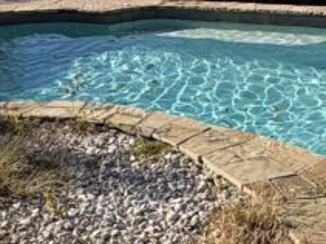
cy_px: 151
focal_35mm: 68
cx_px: 278
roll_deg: +3.2
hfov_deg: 27.8
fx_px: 640
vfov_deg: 21.6
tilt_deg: -25.8
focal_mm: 2.22
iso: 50
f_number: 2.2
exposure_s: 1/1600
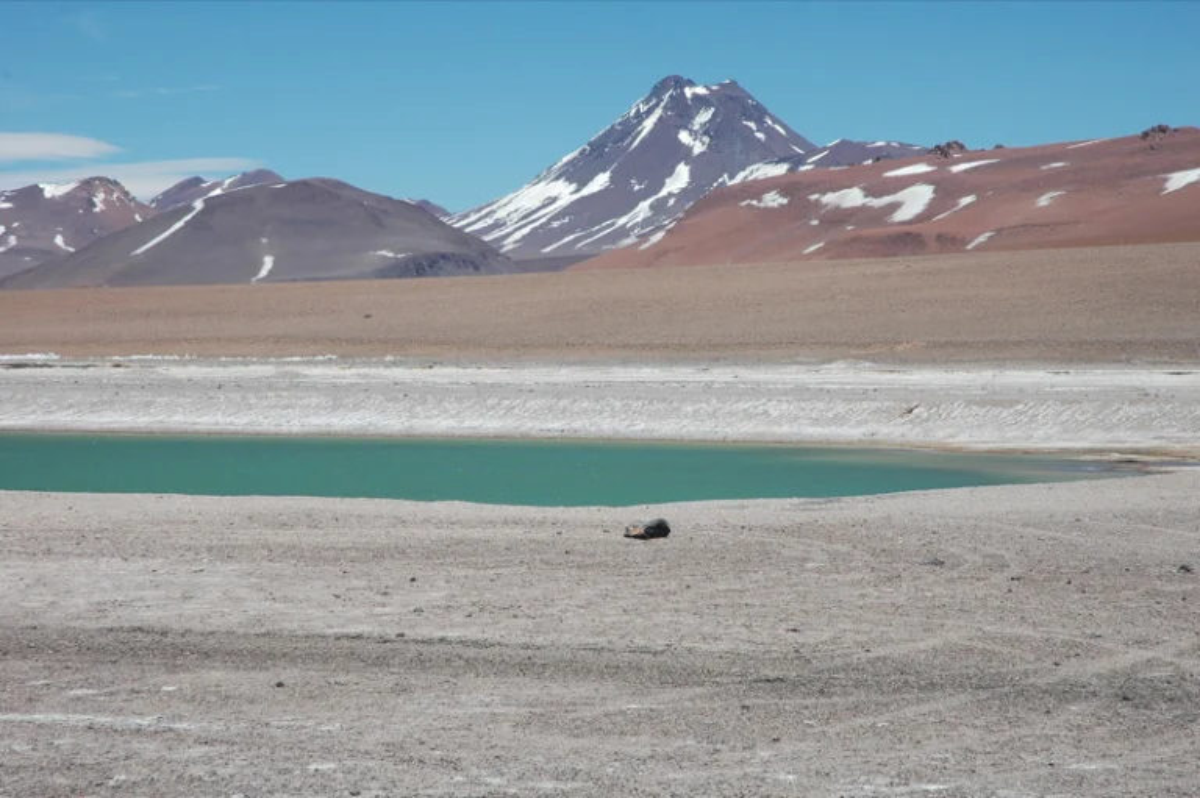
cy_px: 399
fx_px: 3498
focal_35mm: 105
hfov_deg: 19.5
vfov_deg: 13.0
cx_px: 600
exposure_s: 1/400
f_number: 11
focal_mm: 70
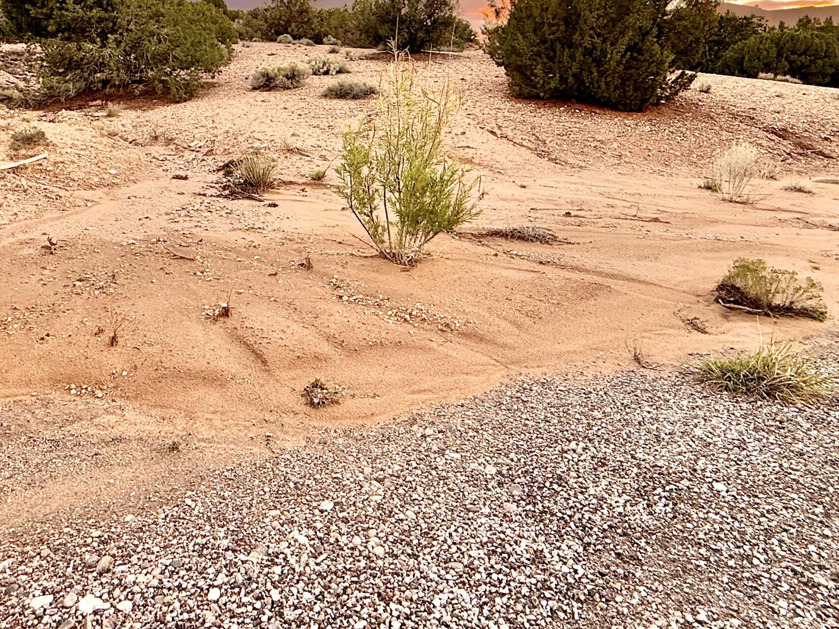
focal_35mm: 25
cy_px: 177
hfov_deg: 68.8
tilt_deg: -7.5
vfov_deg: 53.0
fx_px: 606
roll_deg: -0.7
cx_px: 345
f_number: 2.2
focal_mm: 2.22
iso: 80
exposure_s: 1/121
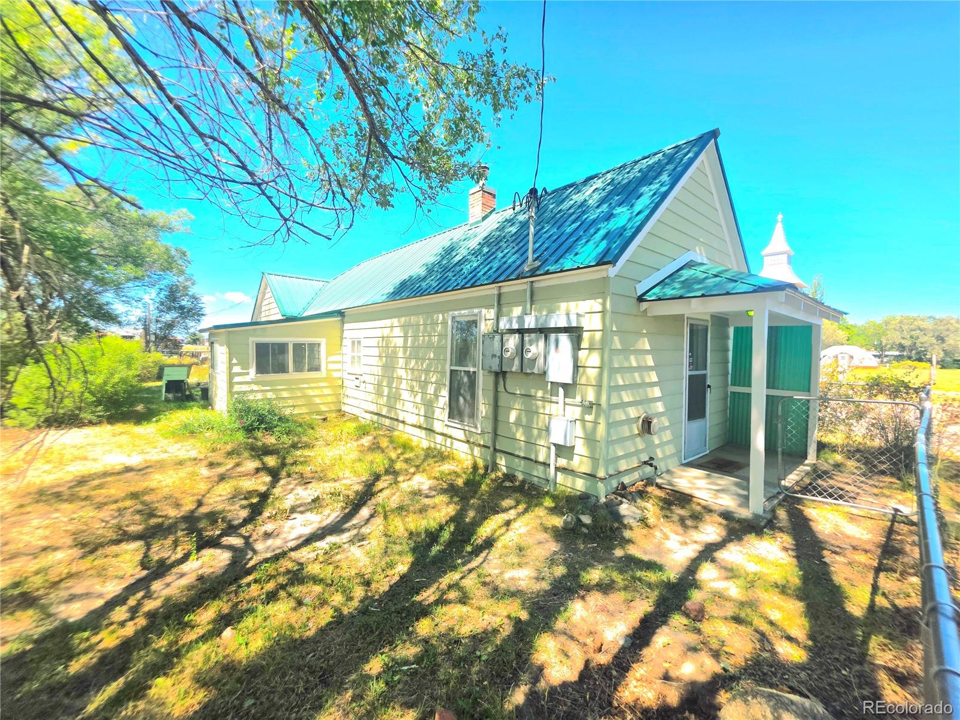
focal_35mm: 13
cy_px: 360
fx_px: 361
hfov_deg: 106.2
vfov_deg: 89.9
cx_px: 480
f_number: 1.9
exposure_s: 1/909
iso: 40
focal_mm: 2.2
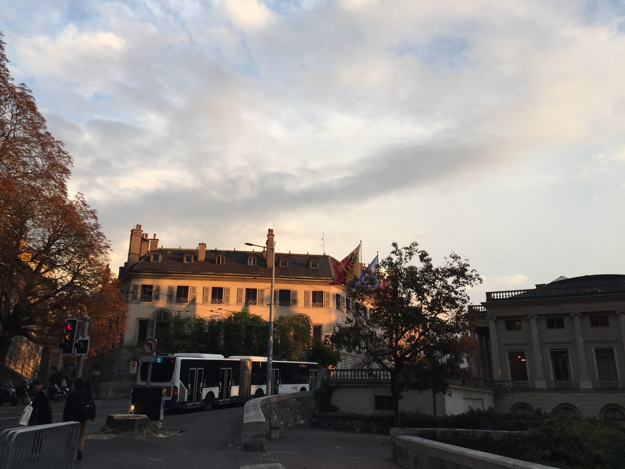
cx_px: 312
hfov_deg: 61.7
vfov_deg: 48.2
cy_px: 234
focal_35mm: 29
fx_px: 524
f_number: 2.2
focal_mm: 4.15
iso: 32
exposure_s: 1/416
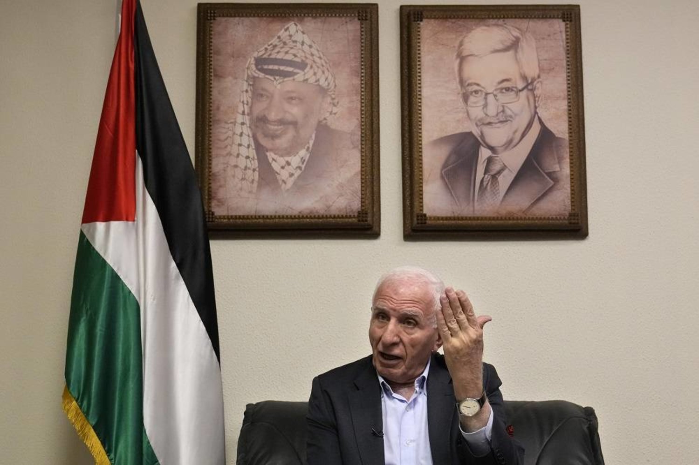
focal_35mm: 34
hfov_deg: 55.8
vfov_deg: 38.9
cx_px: 350
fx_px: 660
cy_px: 232
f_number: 4
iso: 4000
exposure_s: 1/250
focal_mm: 34
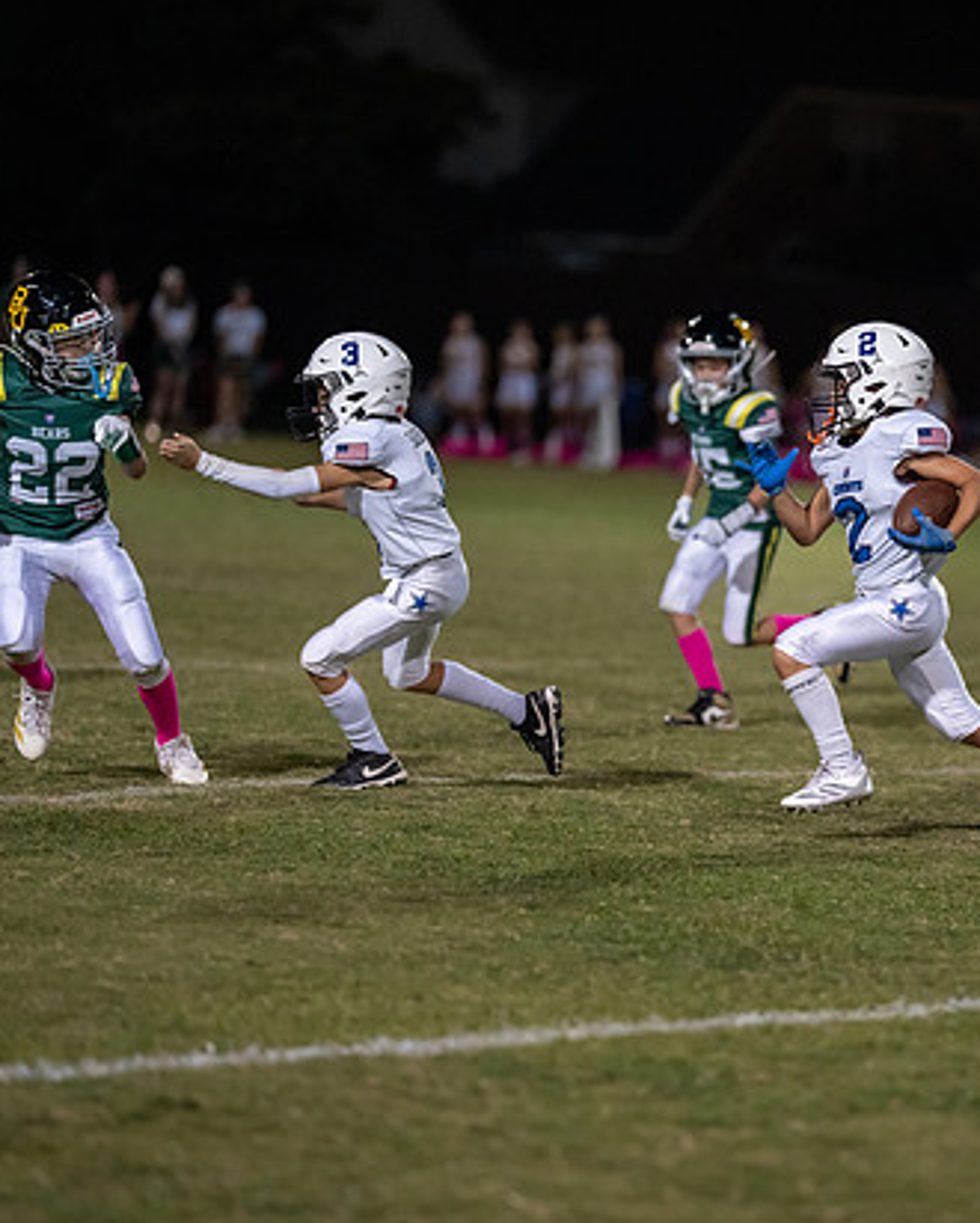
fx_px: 7101
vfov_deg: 9.8
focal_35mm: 196
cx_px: 850
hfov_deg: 7.9
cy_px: 620
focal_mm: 135
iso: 4000
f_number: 1.8
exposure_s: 1/1000
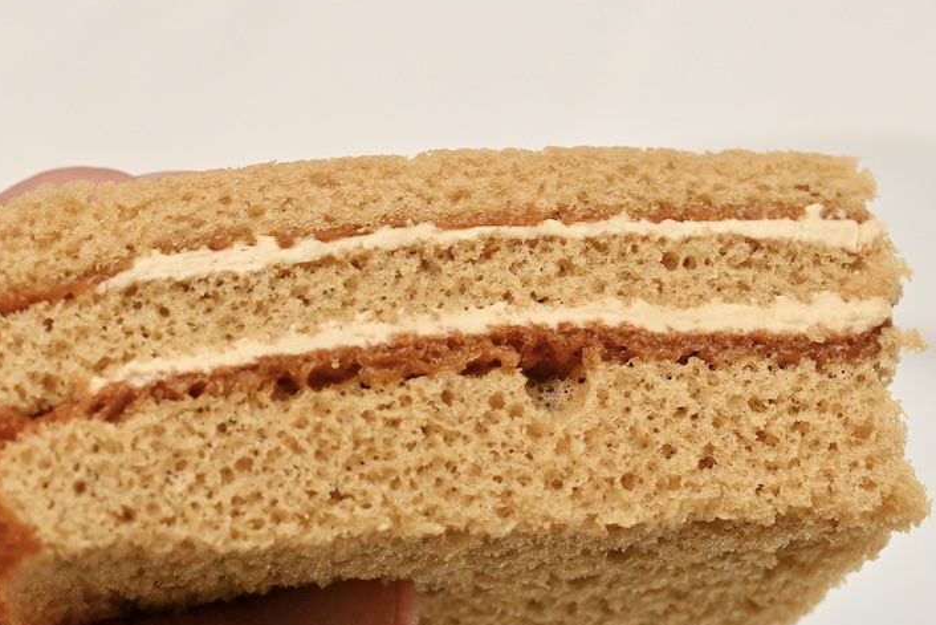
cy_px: 366
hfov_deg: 23.9
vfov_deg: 16.1
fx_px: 2210
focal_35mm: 85
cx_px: 422
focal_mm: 60
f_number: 13
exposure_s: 1/250
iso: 6400
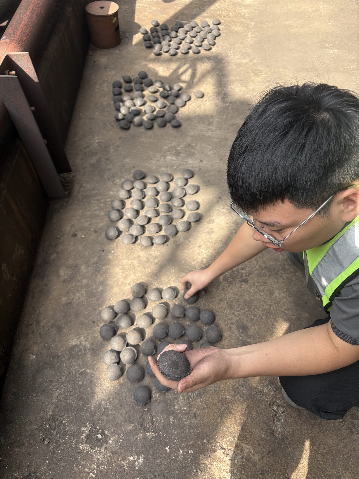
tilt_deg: -54.7
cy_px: 240
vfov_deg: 67.3
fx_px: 360
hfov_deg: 53.1
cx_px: 180
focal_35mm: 26
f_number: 1.6
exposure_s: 1/422
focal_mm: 5.96
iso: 50
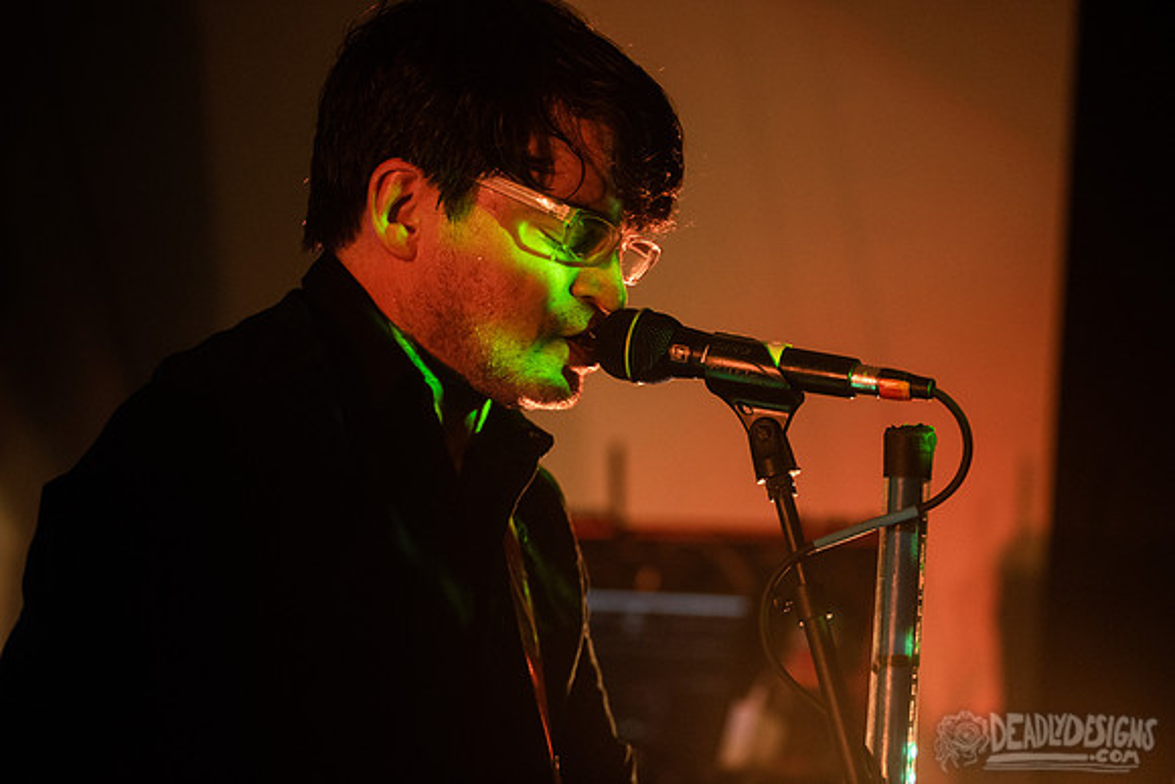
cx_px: 588
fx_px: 3101
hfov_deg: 21.5
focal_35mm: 95
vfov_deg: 14.4
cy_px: 392
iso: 3200
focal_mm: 95
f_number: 3.2
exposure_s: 1/80
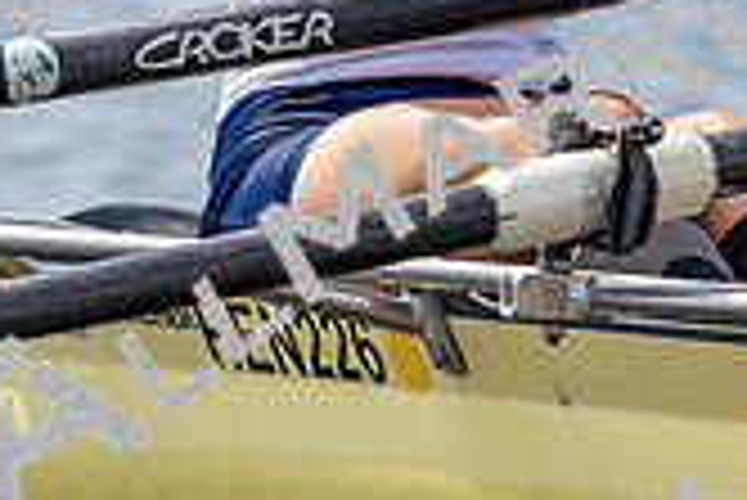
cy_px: -164
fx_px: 24028
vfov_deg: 1.2
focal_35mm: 1157
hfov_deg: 1.8
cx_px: 886
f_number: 6.3
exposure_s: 1/1600
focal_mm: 332
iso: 250
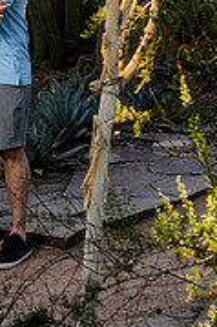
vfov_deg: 12.8
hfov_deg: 8.8
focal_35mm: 156
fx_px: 1413
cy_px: -77
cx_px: 40
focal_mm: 62
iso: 160
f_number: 5.6
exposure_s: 1/125
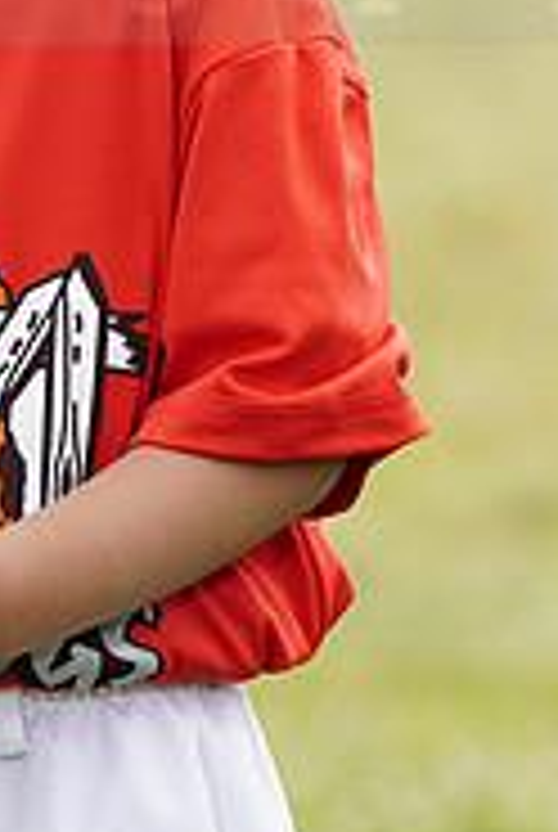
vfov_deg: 3.5
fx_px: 13619
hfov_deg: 2.3
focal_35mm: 588
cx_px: 29
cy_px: -99
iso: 100
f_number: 5.6
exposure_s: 1/250
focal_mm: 188
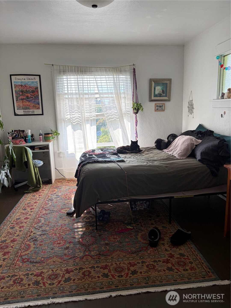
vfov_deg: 67.3
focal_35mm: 26
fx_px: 231
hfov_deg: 53.1
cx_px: 116
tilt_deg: -9.9
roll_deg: +1.4
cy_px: 154
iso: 32
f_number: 1.6
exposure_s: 1/167
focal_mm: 5.96
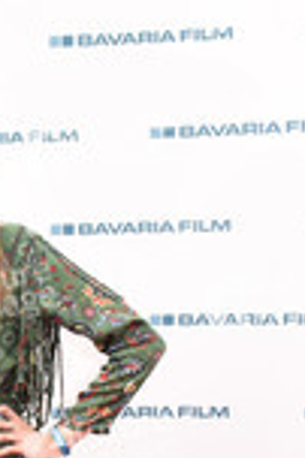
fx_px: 1363
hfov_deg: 11.6
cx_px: -282
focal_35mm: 107
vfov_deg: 18.9
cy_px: 374
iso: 800
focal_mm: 24
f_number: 6.3
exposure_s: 1/160
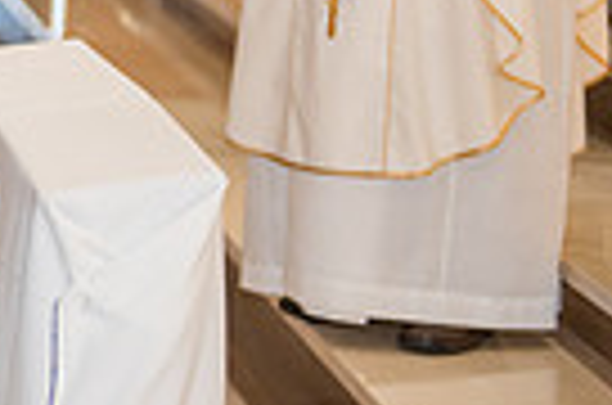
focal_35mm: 214
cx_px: -495
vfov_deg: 6.3
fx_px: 3630
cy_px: -200
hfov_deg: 9.2
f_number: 2.8
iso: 1000
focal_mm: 50
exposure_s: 1/160
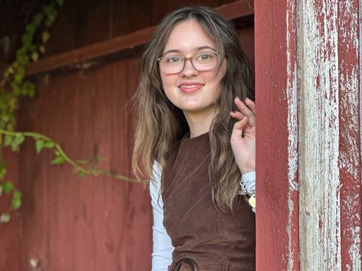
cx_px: 181
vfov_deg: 19.1
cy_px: 136
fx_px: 805
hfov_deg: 25.3
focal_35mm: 77
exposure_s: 1/121
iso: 160
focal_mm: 9
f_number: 2.8
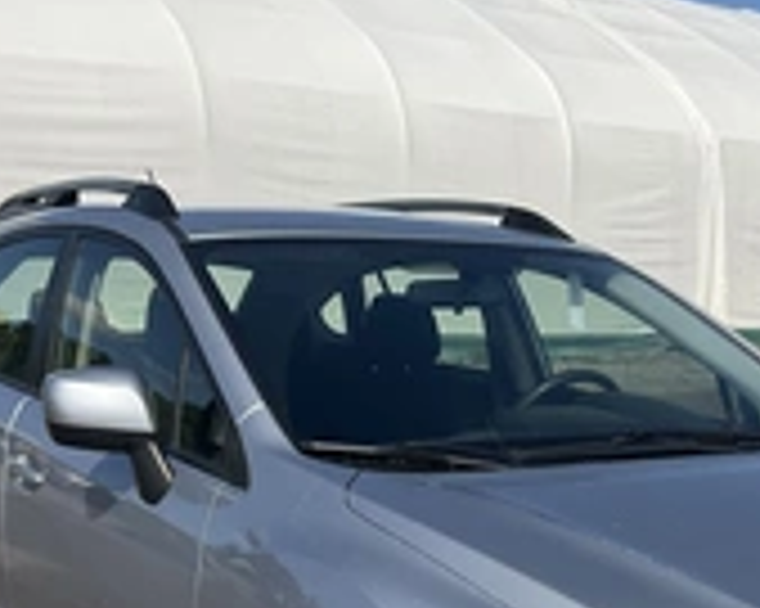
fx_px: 1506
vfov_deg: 21.6
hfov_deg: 28.1
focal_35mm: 67
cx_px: 504
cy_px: 662
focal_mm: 3
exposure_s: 1/2538
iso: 25
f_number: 1.8
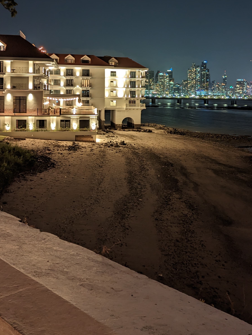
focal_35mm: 41
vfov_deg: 44.8
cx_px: 151
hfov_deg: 35.1
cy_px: 102
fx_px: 397
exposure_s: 1/7.68
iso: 192
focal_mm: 6.81
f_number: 1.85
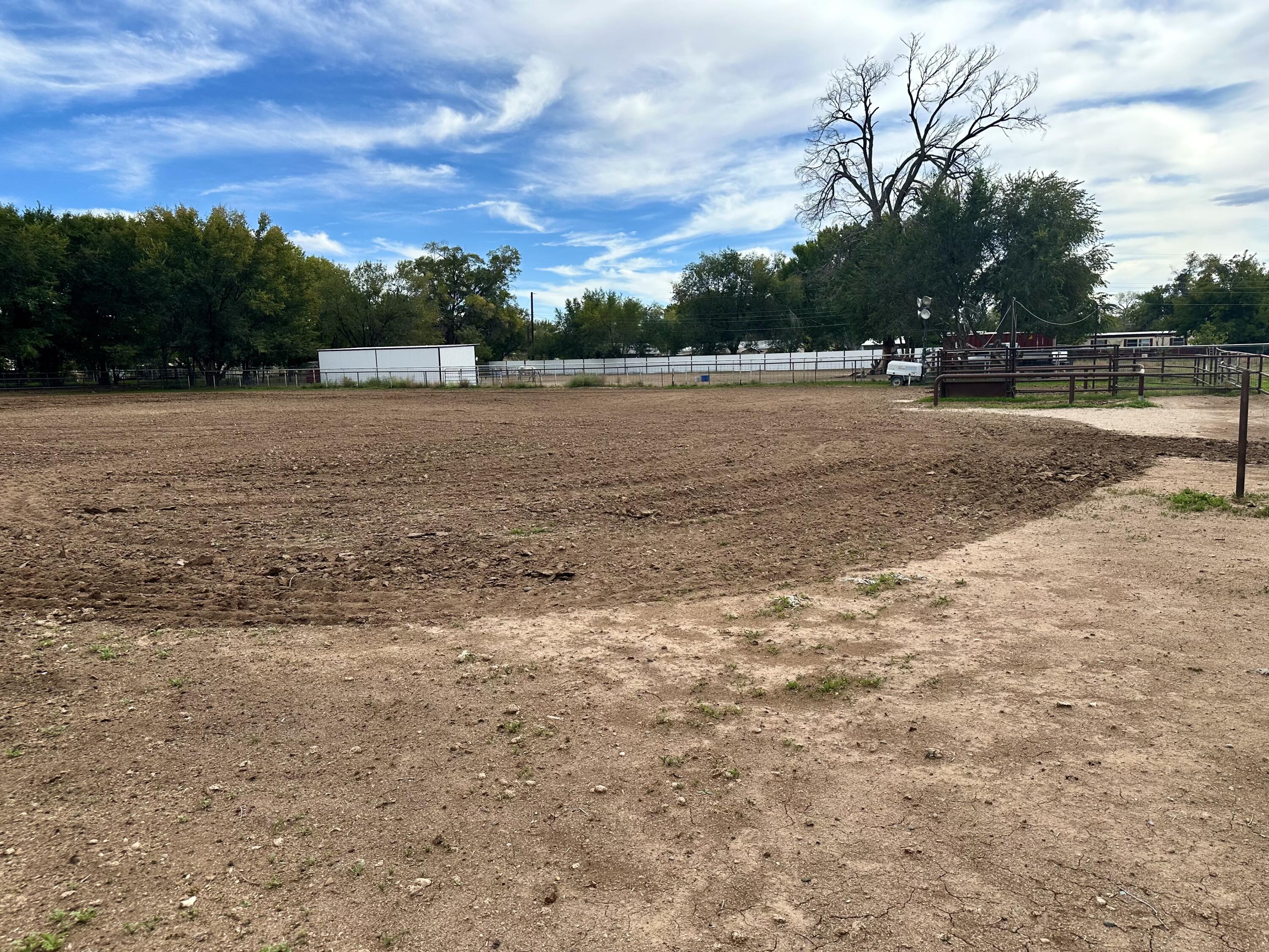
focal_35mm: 24
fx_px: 880
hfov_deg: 71.6
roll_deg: +1.0
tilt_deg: -7.2
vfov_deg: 56.8
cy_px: 476
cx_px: 634
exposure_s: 1/2882
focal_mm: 6.86
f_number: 1.78
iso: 80
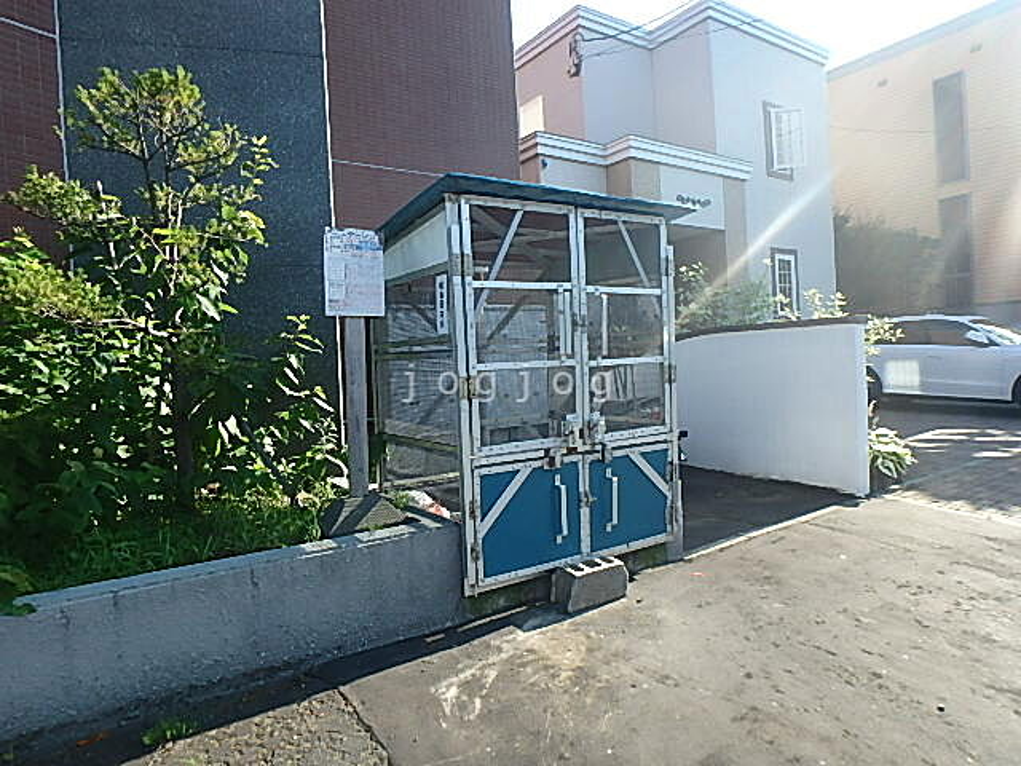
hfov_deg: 79.0
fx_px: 619
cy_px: 383
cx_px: 510
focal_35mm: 21
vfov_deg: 63.4
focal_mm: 3.7
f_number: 3.5
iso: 125
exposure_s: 1/320
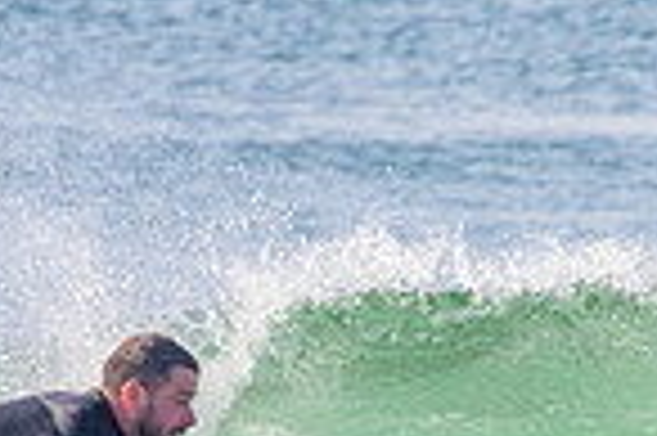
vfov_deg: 0.4
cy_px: 524
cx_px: 346
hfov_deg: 0.6
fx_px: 58133
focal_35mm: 3189
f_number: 11
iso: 2500
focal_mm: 800
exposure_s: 1/2000
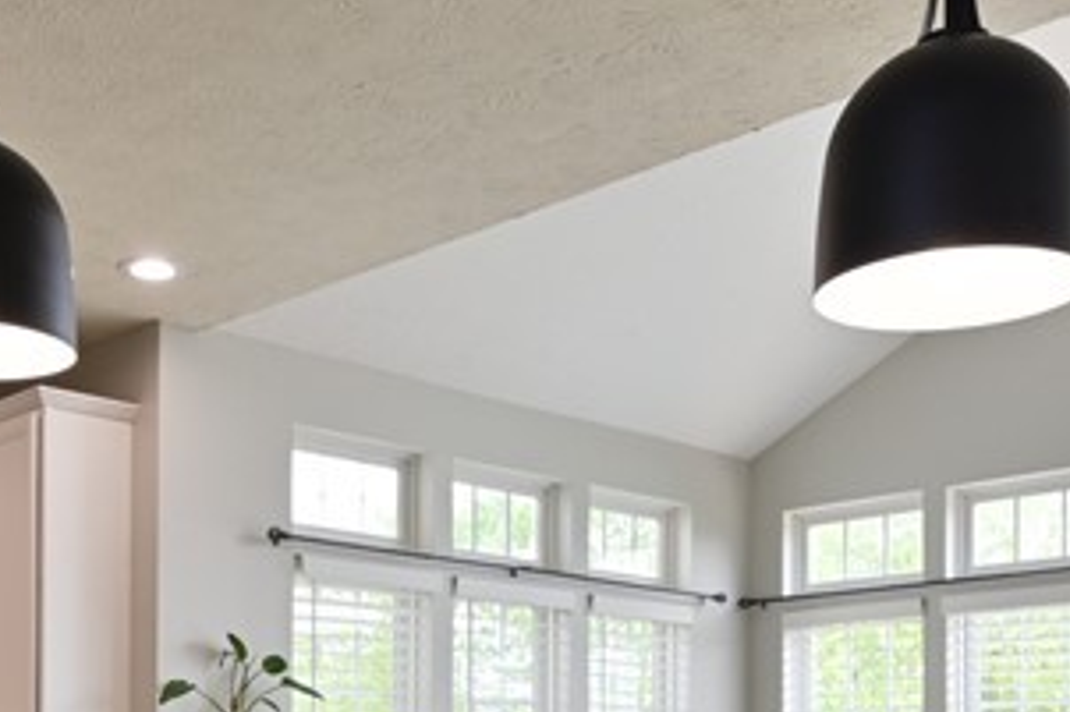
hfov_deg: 36.5
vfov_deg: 23.6
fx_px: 1604
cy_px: 769
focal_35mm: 54
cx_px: 365
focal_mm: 15
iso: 400
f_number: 9
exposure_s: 1/30
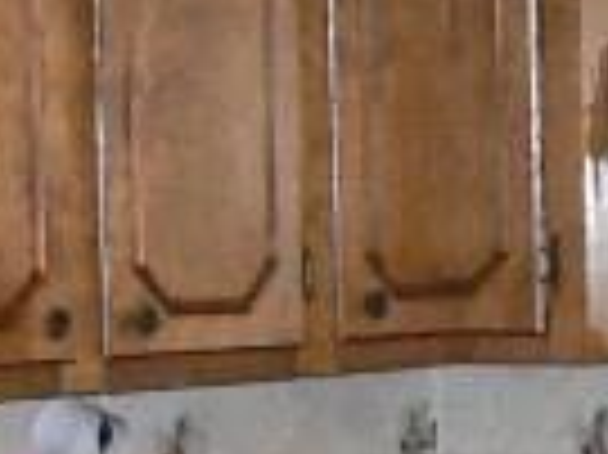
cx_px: 545
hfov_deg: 7.2
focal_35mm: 274
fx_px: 4808
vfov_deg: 5.4
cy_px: 607
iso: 250
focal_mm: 6
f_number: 2.8
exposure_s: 1/30
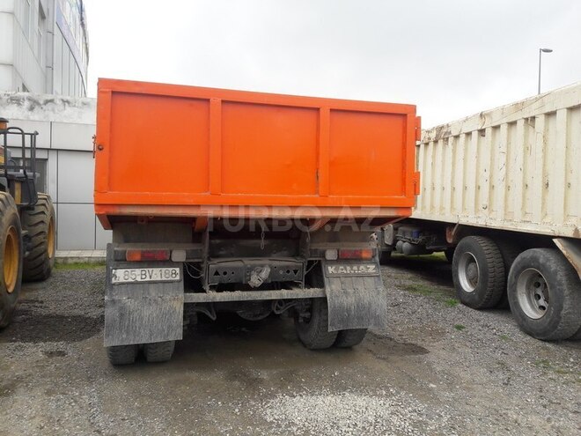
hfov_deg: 63.4
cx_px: 290
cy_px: 218
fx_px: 470
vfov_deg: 49.7
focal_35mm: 28
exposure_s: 1/304
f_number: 1.9
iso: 40
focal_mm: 3.7
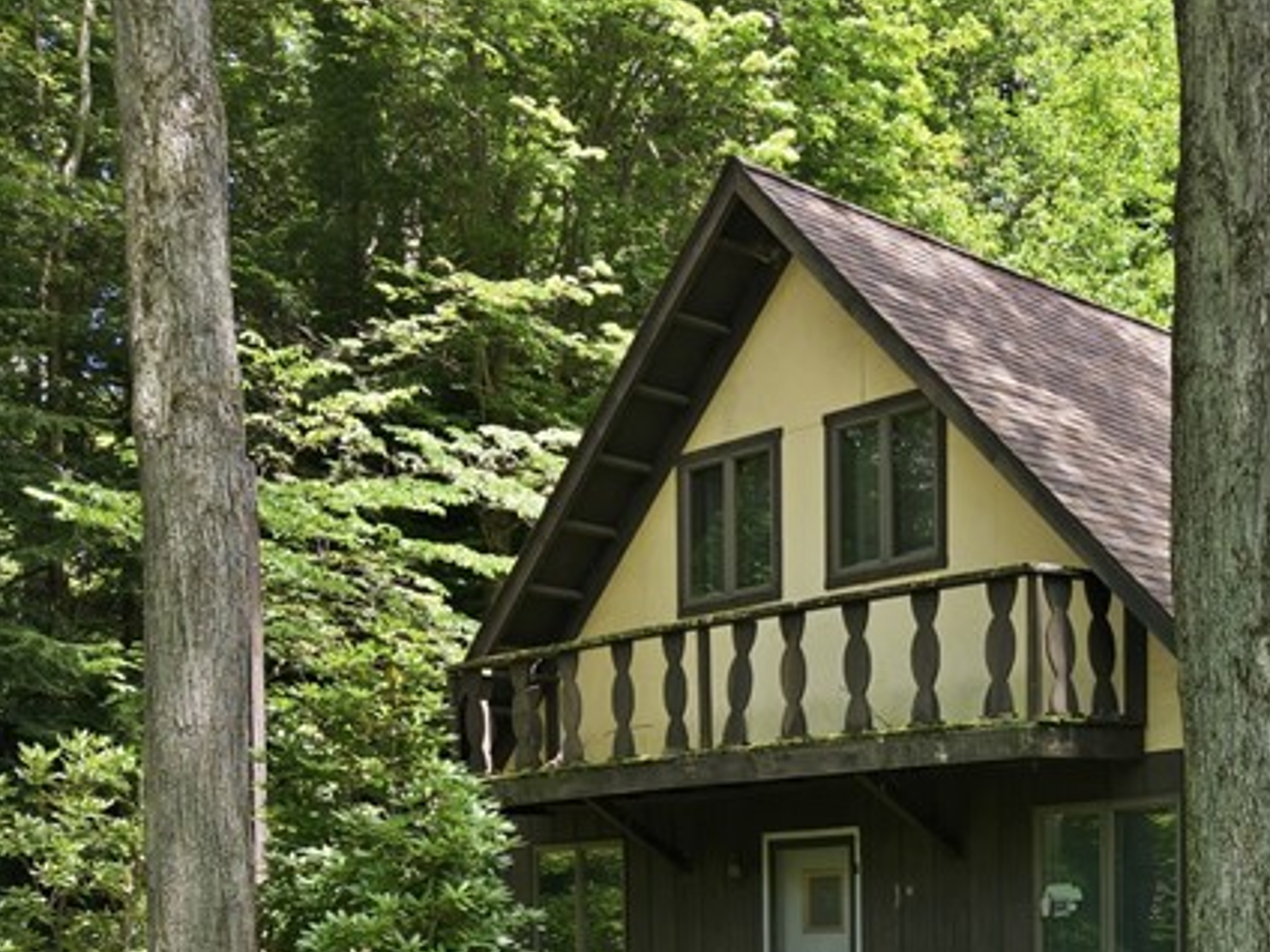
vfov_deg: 23.6
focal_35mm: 58
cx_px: 1186
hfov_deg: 31.4
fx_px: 2128
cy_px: 1066
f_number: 1.8
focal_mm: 8.7
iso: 100
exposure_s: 1/400
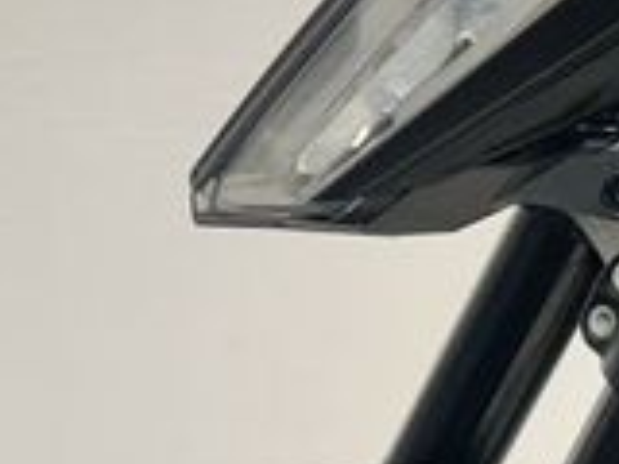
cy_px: 50
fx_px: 1717
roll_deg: -0.8
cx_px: 1033
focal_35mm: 96
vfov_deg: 15.2
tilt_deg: +1.2
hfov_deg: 17.5
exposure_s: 1/100
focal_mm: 6.86
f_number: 1.78
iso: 100
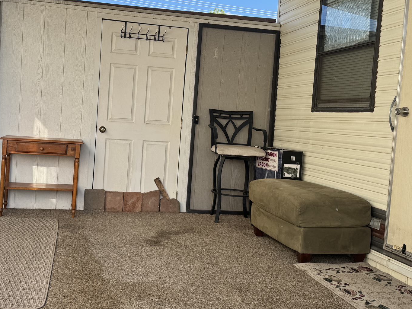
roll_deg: -3.4
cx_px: 136
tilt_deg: -3.8
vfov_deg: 39.6
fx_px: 429
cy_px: 134
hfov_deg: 50.4
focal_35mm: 36
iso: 80
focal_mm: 6.76
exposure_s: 1/1172
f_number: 1.78
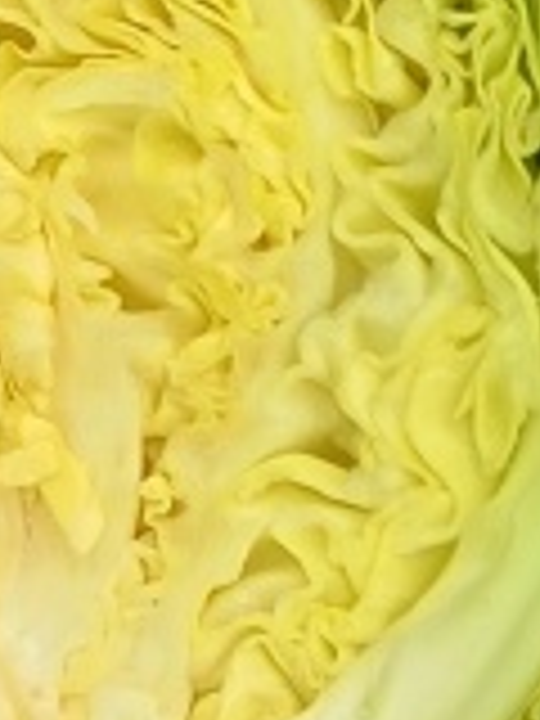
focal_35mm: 180
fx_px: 3744
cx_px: -590
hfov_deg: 7.8
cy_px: 1267
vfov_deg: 10.4
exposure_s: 1/530
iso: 100
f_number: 1.9
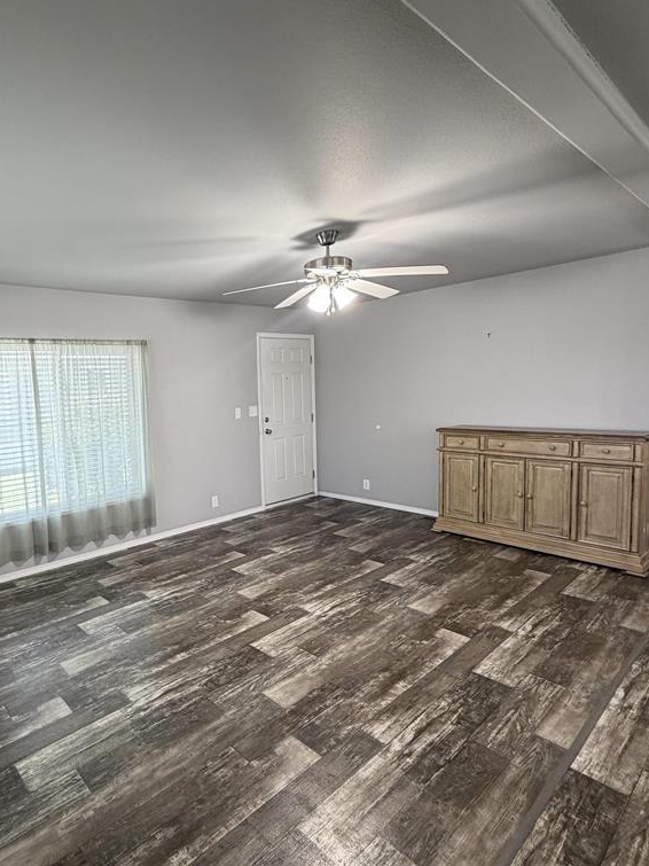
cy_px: 427
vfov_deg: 84.7
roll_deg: +3.6
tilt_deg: -4.9
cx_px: 179
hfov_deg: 65.3
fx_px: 475
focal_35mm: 19
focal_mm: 2.22
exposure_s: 1/60
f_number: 2.2
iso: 250
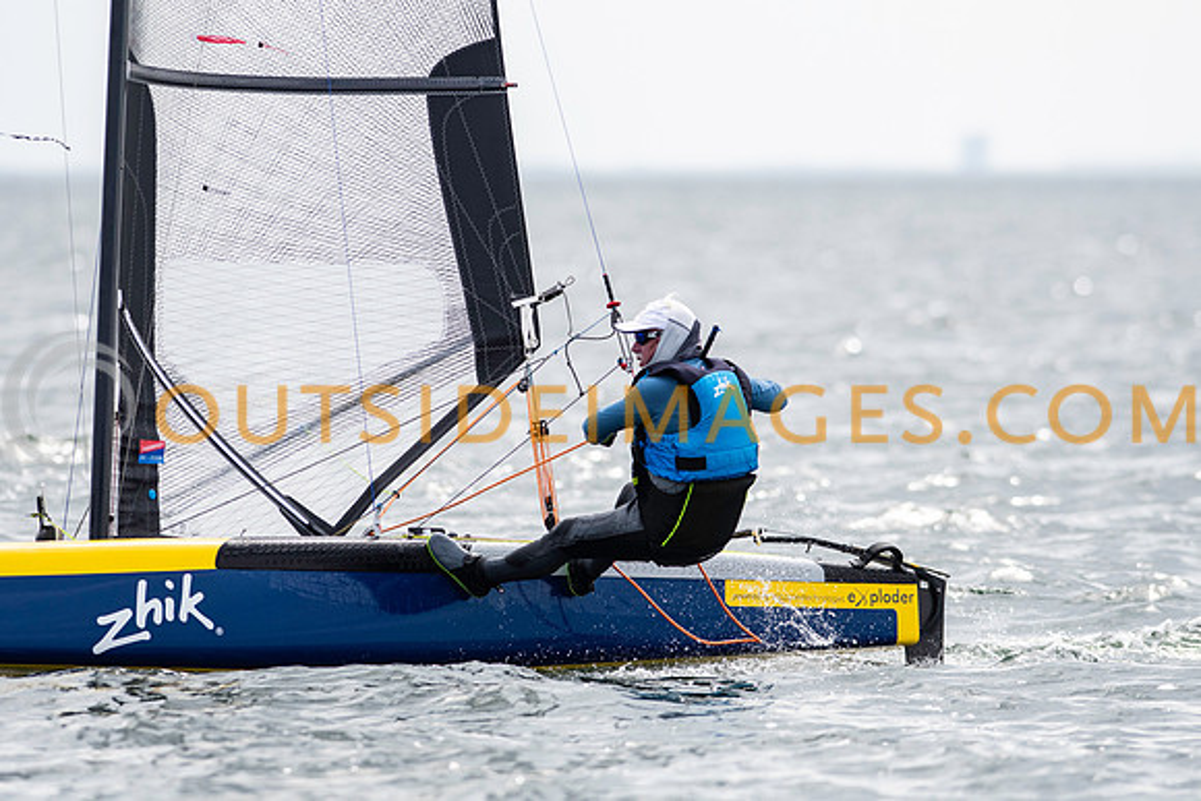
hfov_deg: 4.4
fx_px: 15504
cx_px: 600
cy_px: 400
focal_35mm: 465
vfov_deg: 3.0
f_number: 5
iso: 400
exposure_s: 1/3200
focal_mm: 300
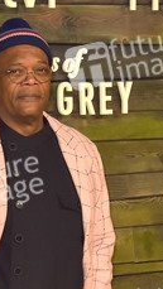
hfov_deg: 9.2
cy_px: 250
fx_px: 1013
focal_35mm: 132
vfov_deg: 16.1
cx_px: 16
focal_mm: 72
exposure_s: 1/250
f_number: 7.1
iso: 400
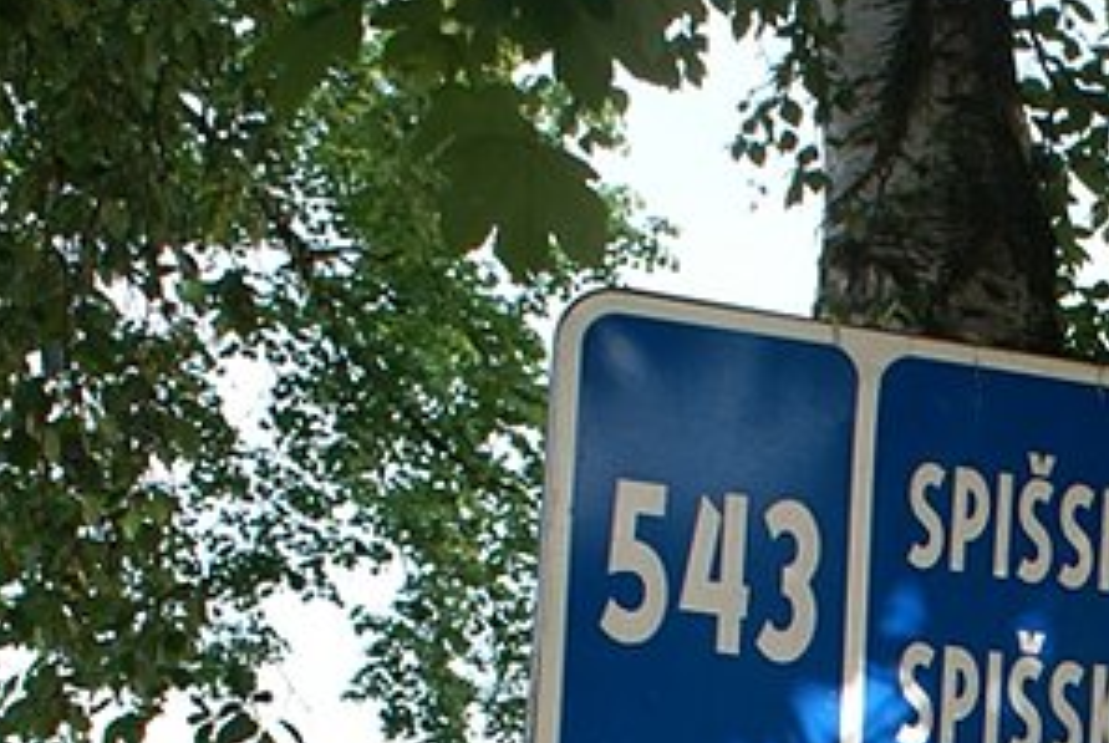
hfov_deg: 16.3
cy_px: 1008
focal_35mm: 118
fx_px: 3640
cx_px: 1479
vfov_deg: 11.3
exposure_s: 1/100
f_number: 6.3
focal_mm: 26
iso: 100
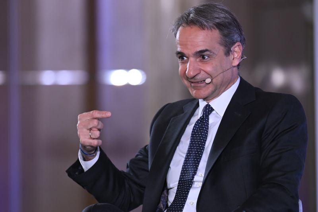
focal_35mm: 500
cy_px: 106
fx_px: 4415
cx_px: 159
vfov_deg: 2.7
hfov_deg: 4.1
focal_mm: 500
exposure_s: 1/250
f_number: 6.3
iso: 2800
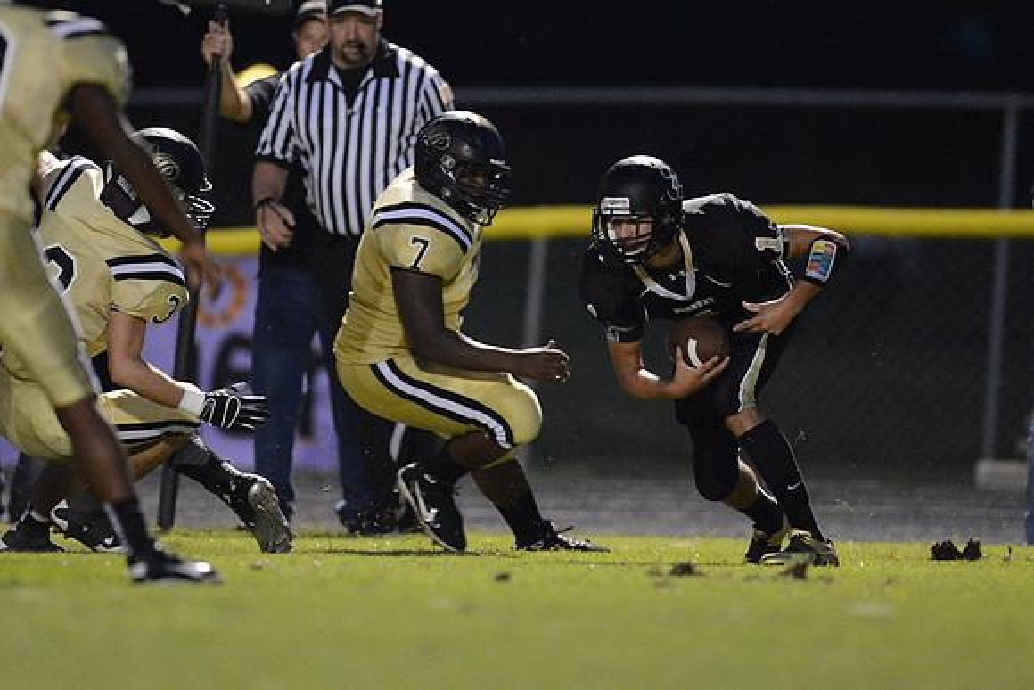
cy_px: 345
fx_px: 11491
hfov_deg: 5.2
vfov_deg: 3.4
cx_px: 517
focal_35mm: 400
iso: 12800
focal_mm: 400
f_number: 2.8
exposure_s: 1/800
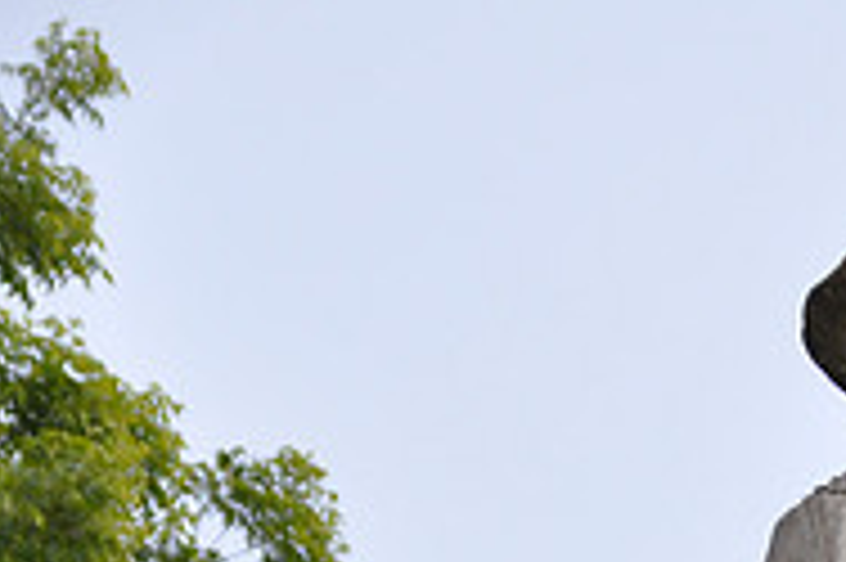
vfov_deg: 3.6
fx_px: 8899
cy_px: 789
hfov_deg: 5.4
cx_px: 1138
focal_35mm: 379
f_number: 5.6
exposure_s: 1/500
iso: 320
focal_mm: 82
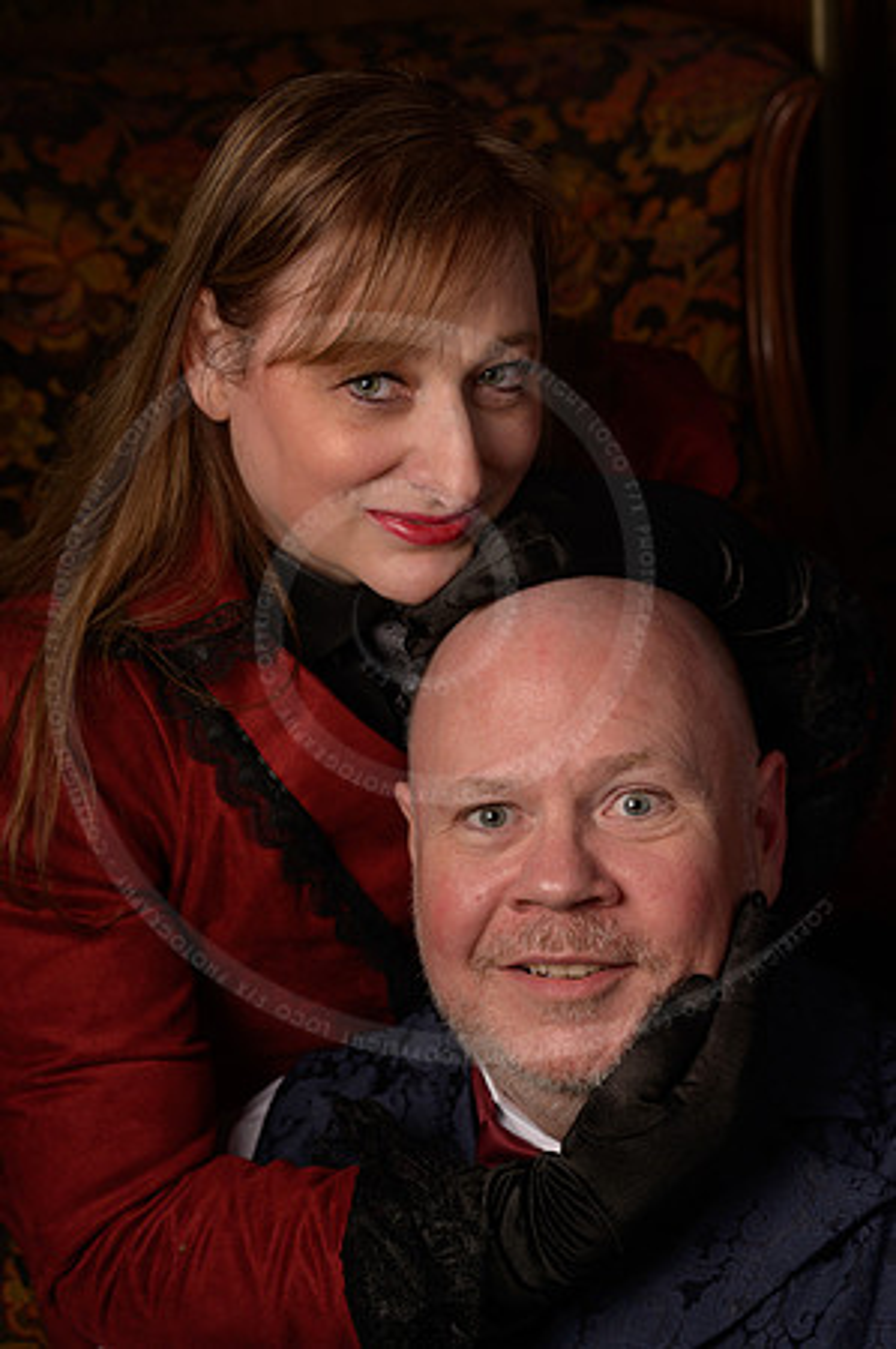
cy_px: 674
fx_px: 3180
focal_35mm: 85
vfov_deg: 23.9
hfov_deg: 16.0
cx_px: 448
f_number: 6.3
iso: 200
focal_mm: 85
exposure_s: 1/1600
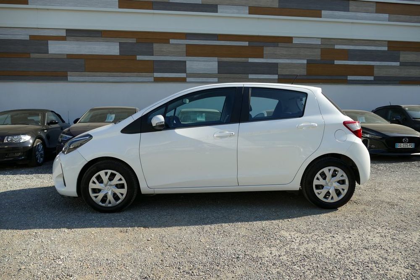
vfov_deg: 51.3
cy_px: 140
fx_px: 292
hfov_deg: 71.5
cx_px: 210
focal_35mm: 25
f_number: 2.8
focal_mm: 9.12
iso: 125
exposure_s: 1/1300
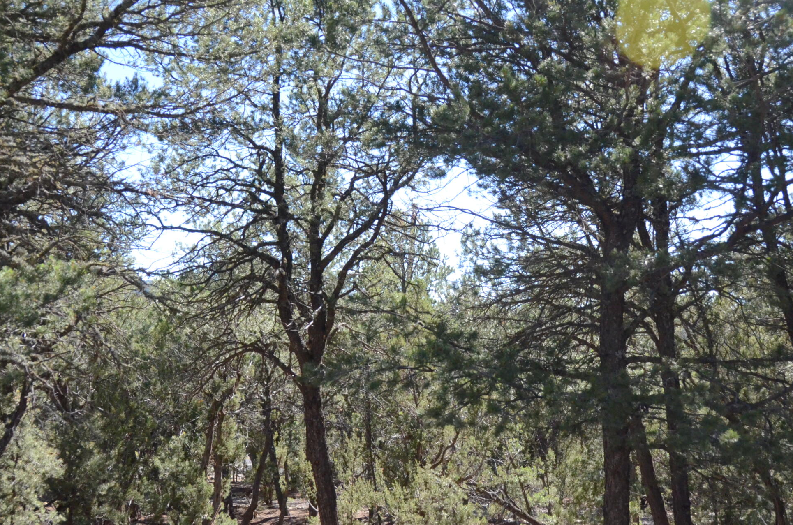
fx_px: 923
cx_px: 422
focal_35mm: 42
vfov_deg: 31.3
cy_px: 377
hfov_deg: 46.5
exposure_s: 1/8000
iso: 2500
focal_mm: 18
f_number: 3.5
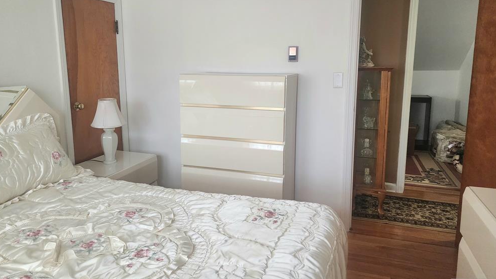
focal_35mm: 26
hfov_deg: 71.9
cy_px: 110
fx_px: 342
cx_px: 245
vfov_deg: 44.1
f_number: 1.8
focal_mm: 6.4
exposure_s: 1/120
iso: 800
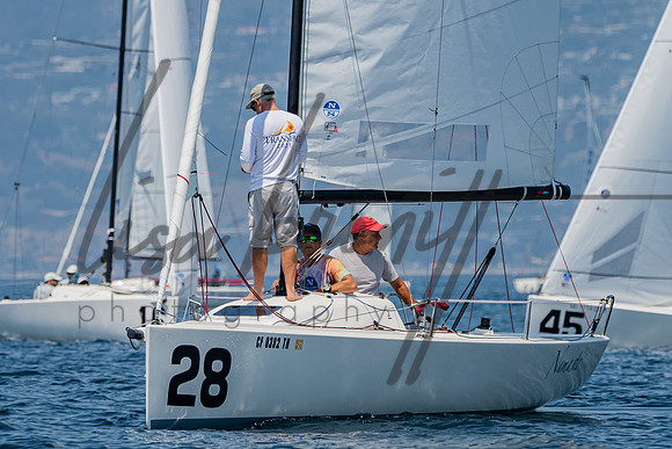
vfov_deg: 1.6
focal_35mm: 865
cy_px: 306
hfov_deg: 2.4
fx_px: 16146
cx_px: 391
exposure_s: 1/800
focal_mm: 310
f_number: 6.3
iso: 125
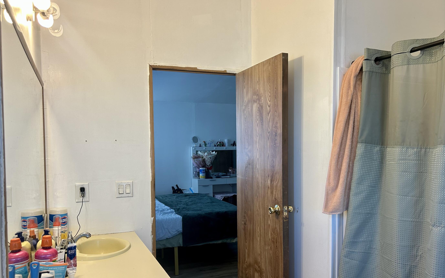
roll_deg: +0.1
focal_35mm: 30
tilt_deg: -2.6
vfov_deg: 41.7
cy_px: 160
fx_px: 364
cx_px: 235
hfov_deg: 62.9
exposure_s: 1/120
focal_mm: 5.7
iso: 64
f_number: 1.5
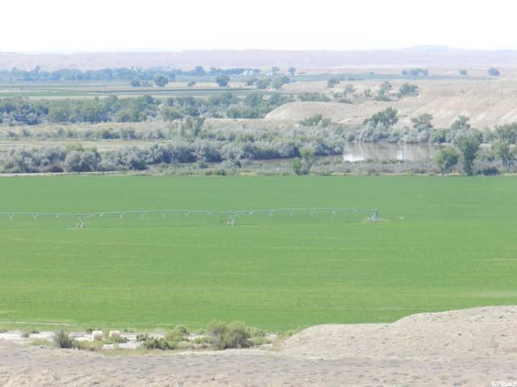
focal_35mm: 215
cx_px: 258
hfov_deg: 9.2
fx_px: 3211
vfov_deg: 6.9
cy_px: 194
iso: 160
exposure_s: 1/400
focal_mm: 38.2
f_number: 5.6
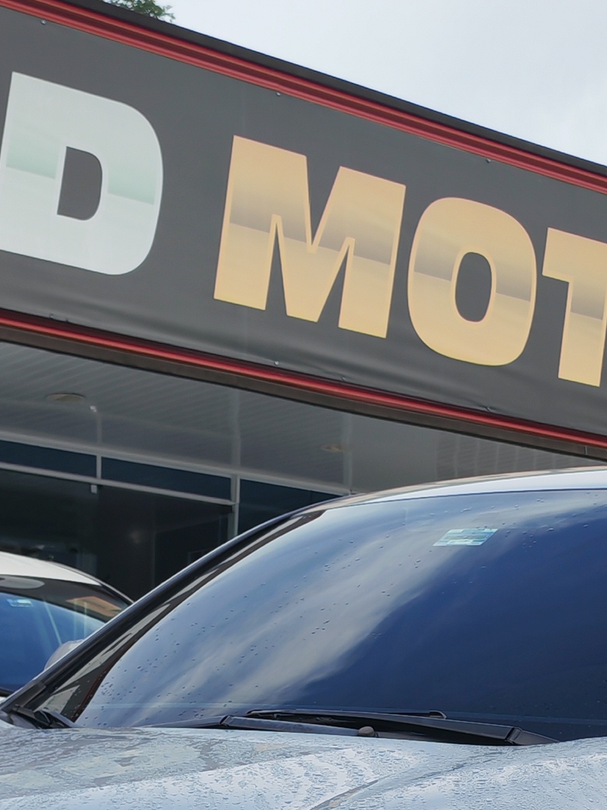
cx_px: 399
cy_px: 835
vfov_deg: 20.1
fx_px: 2199
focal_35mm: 94
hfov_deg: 15.7
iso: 50
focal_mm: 6.12
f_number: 1.9
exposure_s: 1/570
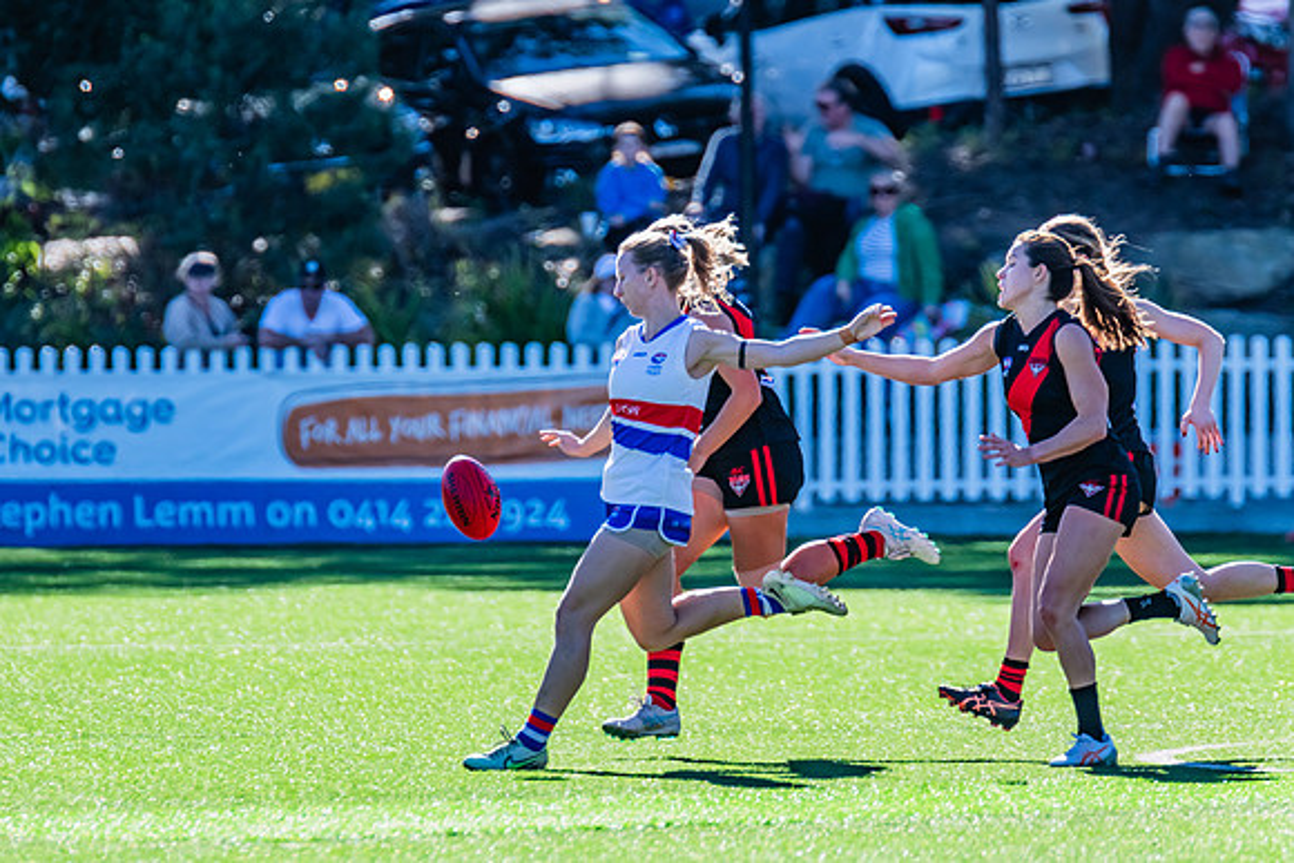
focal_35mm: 690
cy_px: 403
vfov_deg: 2.0
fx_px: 24808
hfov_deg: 3.0
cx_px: 550
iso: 800
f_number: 8
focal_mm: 600
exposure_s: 1/1250
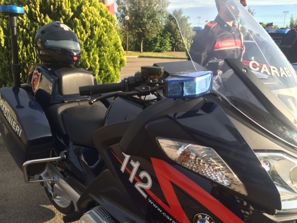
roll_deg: -2.5
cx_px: 154
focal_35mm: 31
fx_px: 266
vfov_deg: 45.4
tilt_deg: -16.2
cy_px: 117
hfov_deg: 58.3
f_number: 2.2
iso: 32
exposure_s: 1/578
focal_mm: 4.15
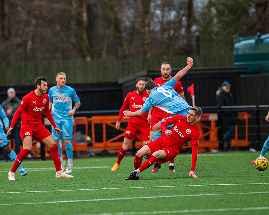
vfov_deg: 2.3
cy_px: 83
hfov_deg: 2.9
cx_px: 85
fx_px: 5255
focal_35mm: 660
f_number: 2.8
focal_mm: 300
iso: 1600
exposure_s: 1/1600
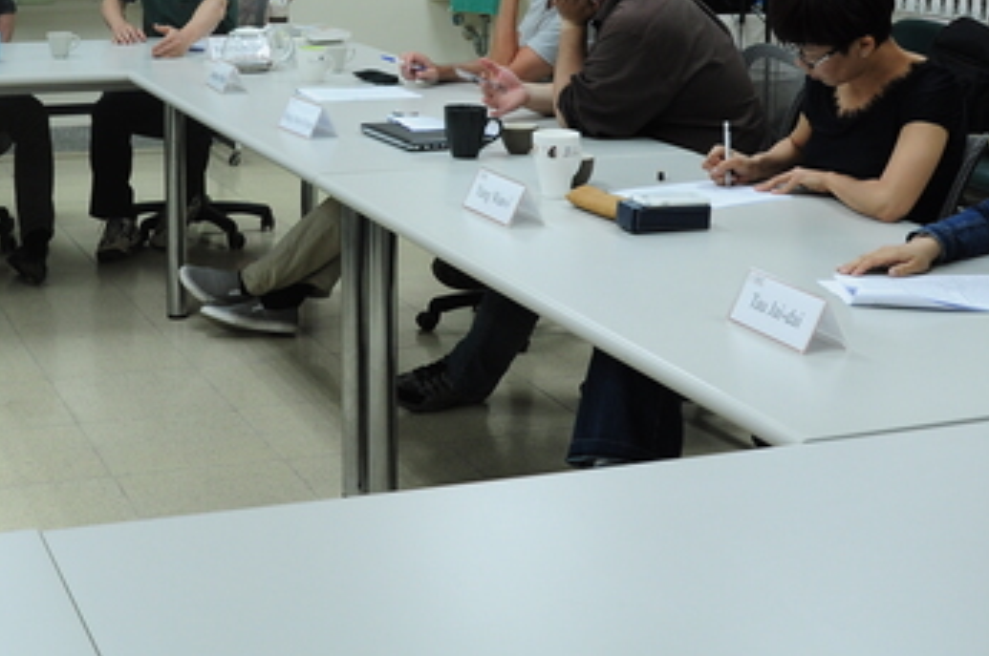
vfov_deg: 19.9
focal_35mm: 67
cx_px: 324
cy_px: 87
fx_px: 1838
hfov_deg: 29.9
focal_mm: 22
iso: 400
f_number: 5.6
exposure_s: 1/40
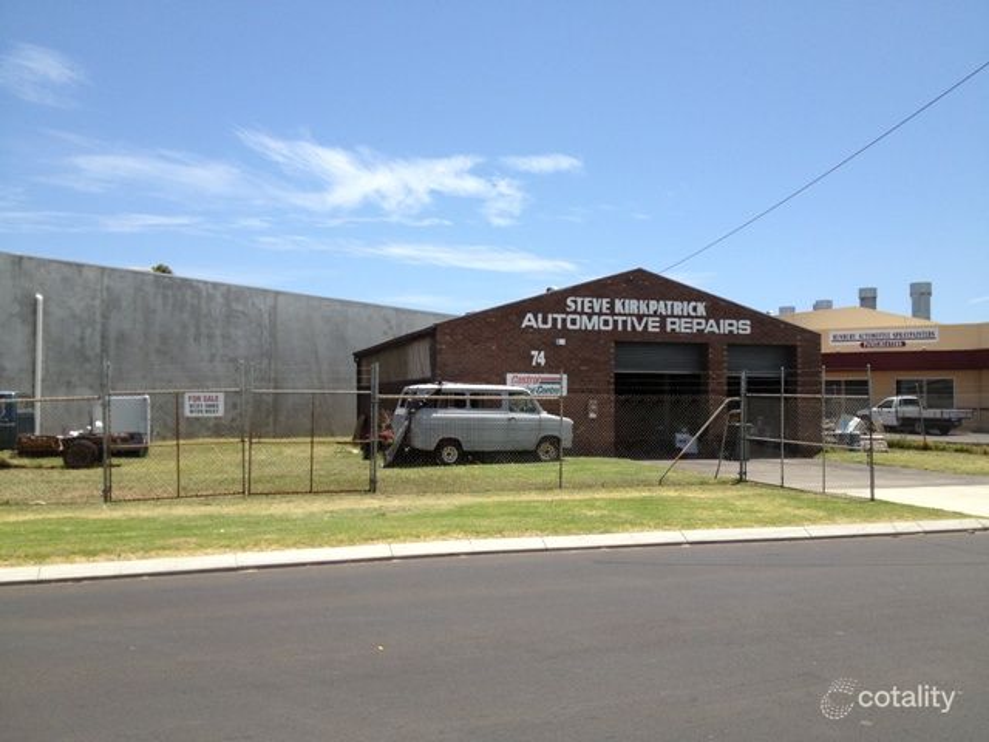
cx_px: 494
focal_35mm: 35
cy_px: 371
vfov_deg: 40.7
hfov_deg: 52.6
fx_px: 1000
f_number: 2.4
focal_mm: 4.28
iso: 50
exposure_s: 1/1842
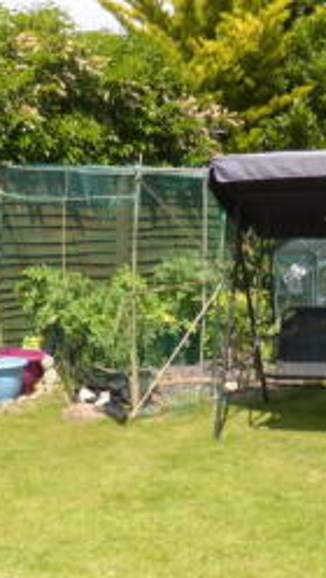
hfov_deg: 18.8
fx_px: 981
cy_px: 416
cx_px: 218
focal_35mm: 64
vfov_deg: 32.3
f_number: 2.8
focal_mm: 4.5
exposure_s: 1/1300
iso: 100
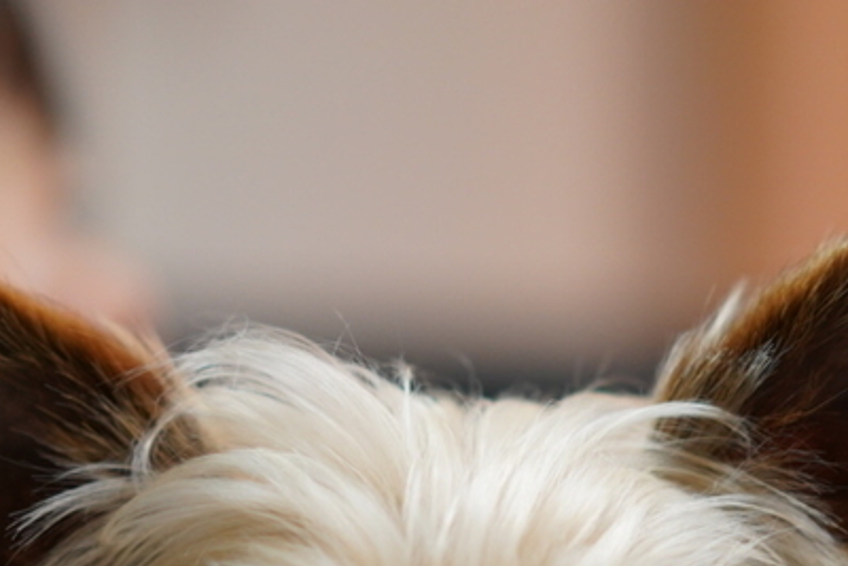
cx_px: 604
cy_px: 674
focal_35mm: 165
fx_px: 3888
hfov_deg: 12.4
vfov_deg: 8.2
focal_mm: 55
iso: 1000
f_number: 1.8
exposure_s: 1/125
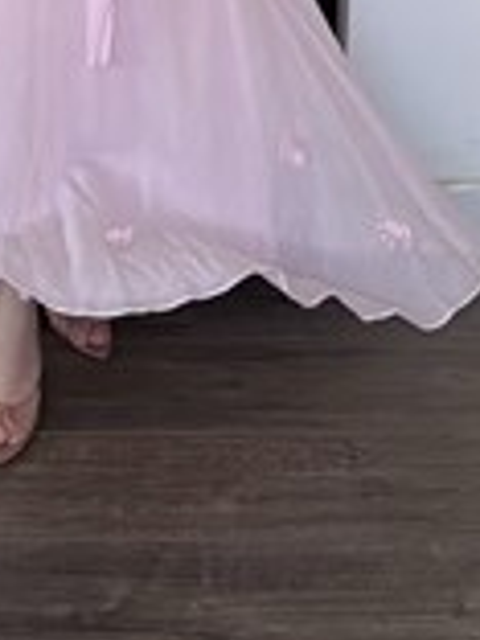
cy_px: -437
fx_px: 1516
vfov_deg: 19.3
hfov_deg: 17.7
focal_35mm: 82
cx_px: 33
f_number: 1.78
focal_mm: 6.76
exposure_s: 1/1385
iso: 320
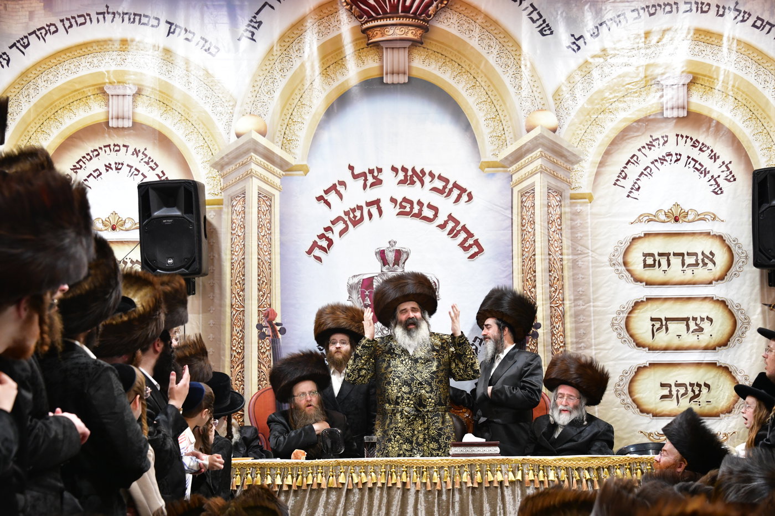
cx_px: 388
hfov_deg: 28.8
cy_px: 258
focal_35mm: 70
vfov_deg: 19.5
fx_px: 1507
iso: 2000
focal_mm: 70
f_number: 5.6
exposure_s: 1/100
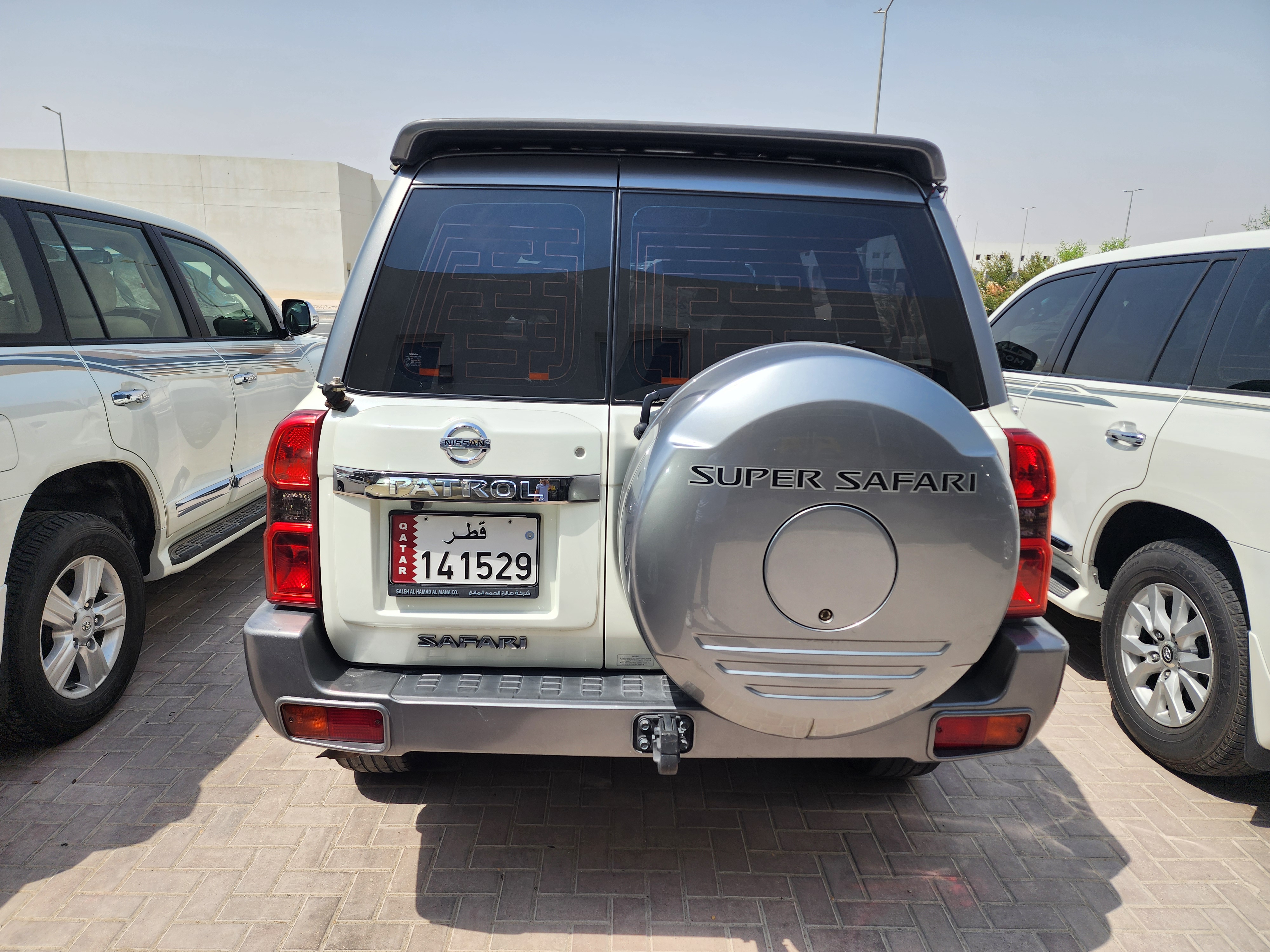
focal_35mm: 23
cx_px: 635
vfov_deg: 58.9
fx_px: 844
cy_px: 476
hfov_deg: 73.9
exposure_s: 1/1195
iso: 12
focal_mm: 6.4
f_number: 1.8
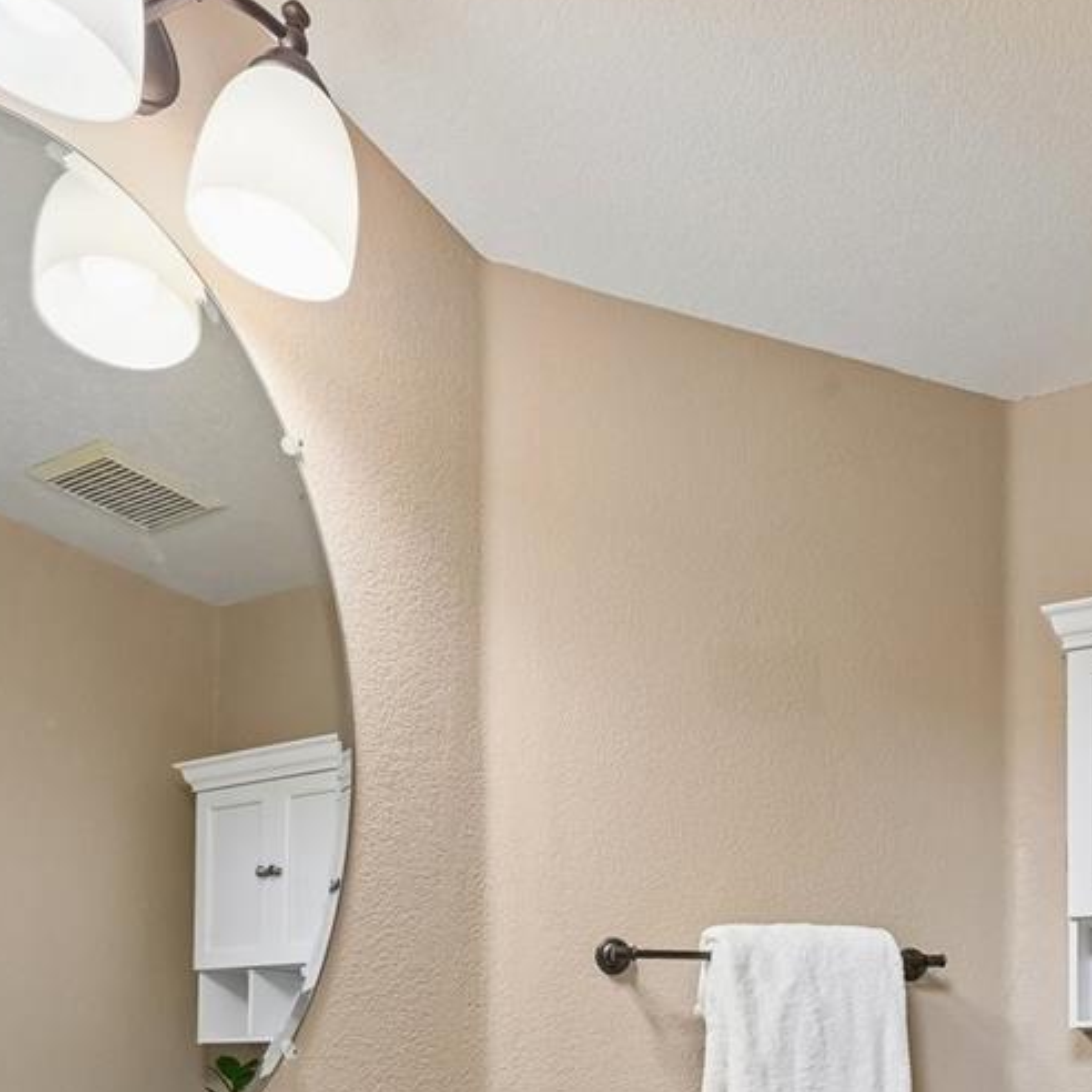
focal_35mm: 29
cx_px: 752
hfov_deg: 54.2
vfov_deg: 48.7
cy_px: 1014
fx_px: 1035
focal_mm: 14
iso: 400
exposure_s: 1/25
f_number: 10
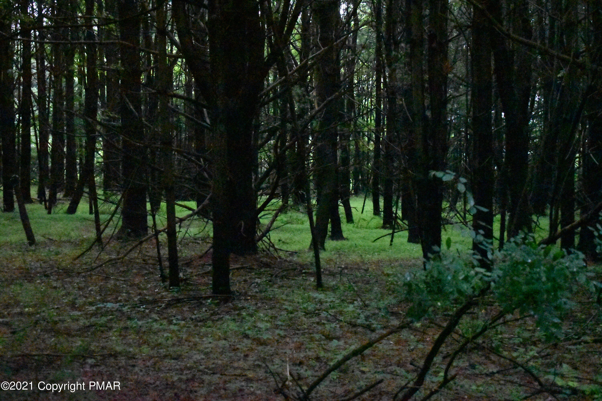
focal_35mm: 60
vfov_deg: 22.6
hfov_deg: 33.4
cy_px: 200
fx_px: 1003
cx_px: 301
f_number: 4.8
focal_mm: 40
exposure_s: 1/4000
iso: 25600
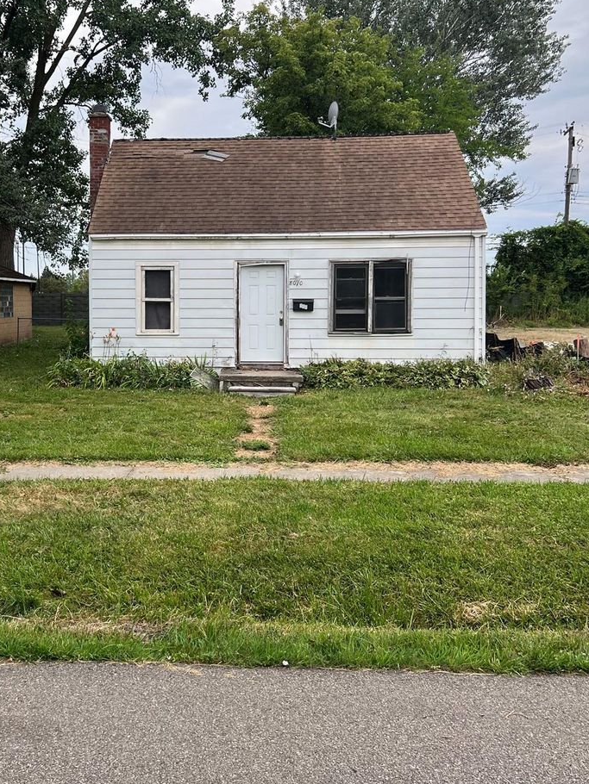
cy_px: 356
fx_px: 884
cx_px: 177
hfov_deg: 36.3
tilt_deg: -2.5
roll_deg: +0.0
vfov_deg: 47.8
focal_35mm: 39
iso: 50
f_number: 1.5
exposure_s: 1/436
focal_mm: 5.7
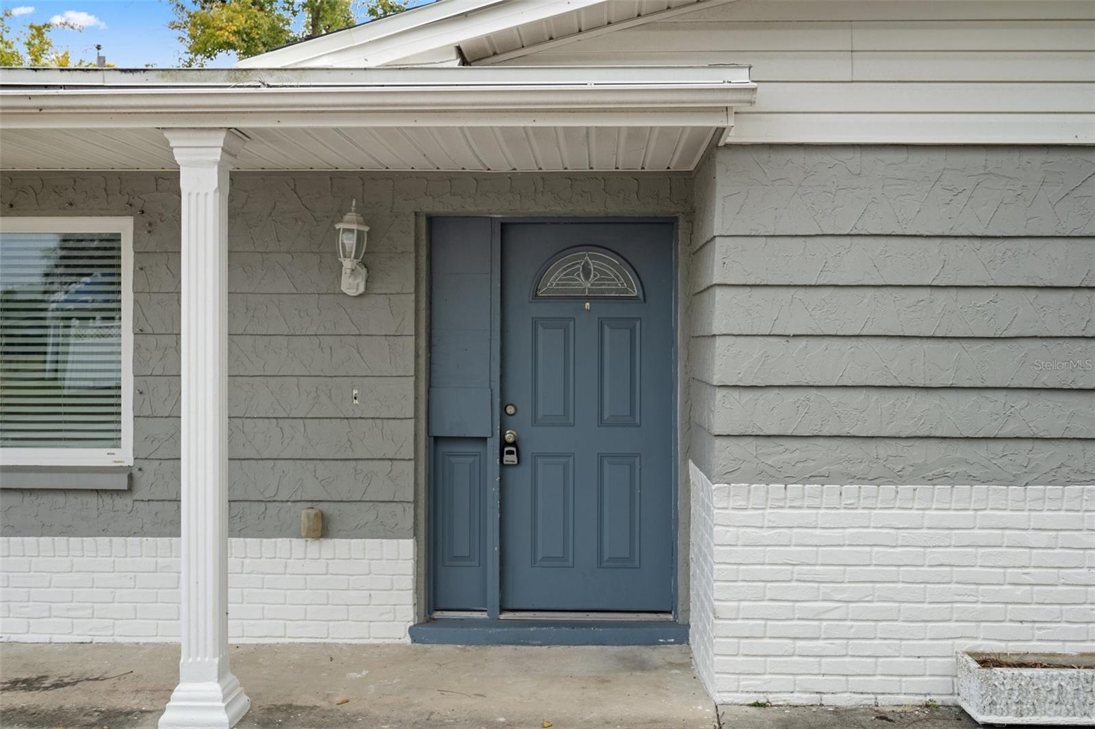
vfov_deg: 37.8
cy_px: 364
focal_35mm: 35
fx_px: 1064
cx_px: 548
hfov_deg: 54.4
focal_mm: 35
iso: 320
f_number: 8
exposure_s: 1/8
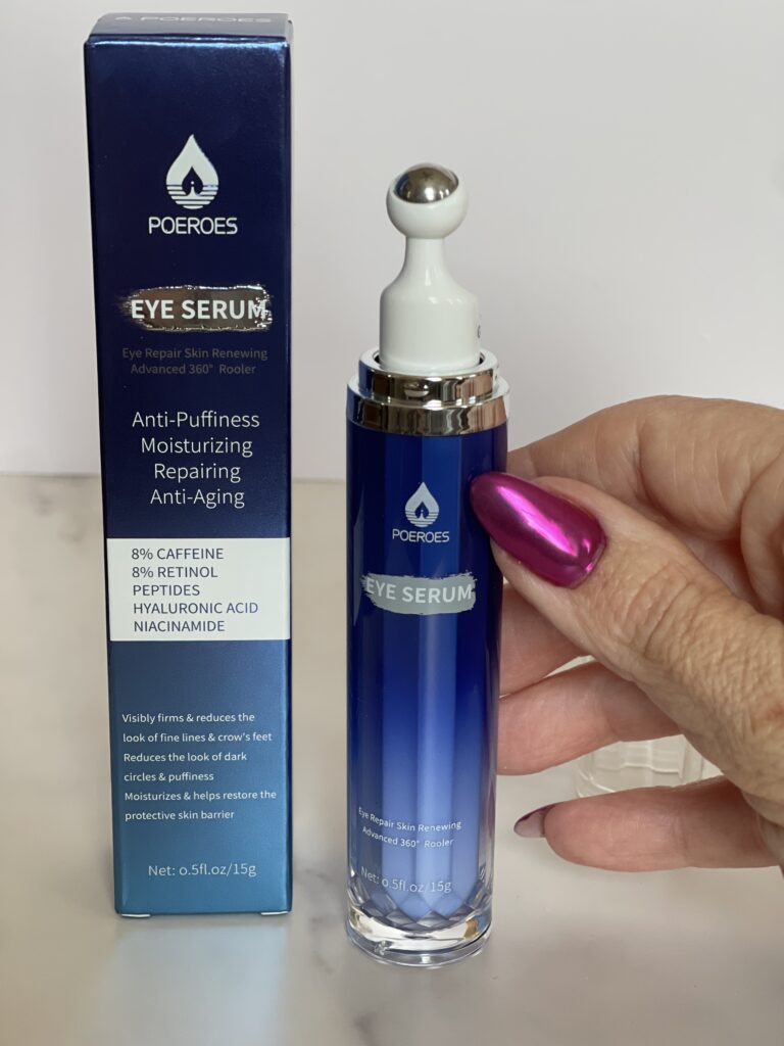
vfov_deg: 30.3
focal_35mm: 64
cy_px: 523
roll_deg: -1.0
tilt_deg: -18.9
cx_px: 392
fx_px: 1933
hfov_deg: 22.9
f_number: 2.2
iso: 125
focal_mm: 7.5
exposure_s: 1/121
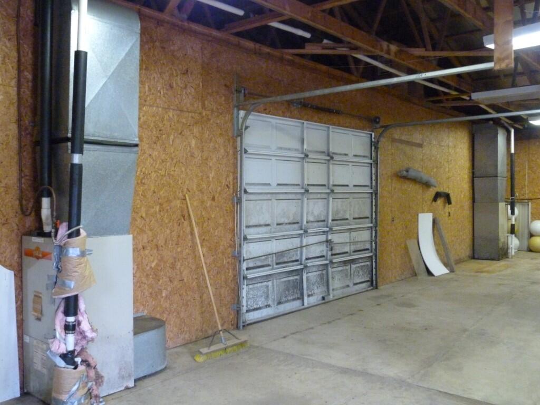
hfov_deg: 55.4
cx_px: 270
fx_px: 515
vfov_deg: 42.9
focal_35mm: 33
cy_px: 202
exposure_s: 1/15
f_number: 3
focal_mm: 5.9
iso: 800
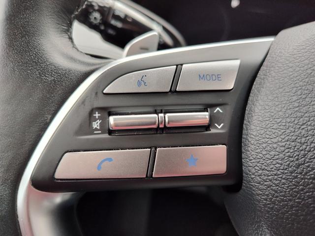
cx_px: 158
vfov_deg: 58.9
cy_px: 118
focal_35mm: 23
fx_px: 209
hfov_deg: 73.9
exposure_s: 1/120
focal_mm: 5.56
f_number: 1.88
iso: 409
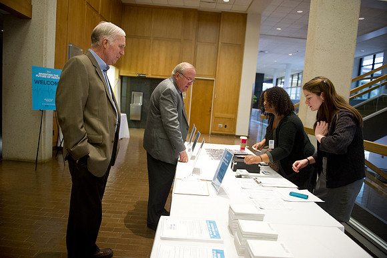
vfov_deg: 53.1
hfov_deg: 73.8
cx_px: 194
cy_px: 129
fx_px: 258
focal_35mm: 24
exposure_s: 1/100
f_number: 2.8
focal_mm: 24
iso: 2500
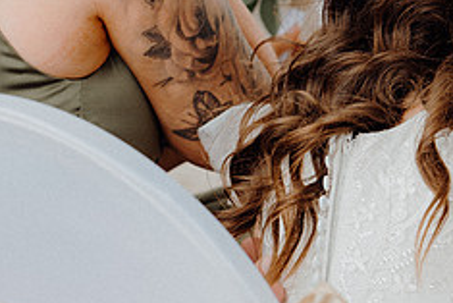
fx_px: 3261
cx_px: 434
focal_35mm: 259
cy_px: 111
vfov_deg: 5.3
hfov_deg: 7.9
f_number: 3.5
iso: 125
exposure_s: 1/250
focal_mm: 70
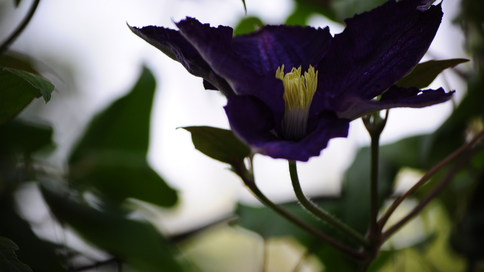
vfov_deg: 6.4
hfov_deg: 11.4
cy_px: 129
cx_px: 242
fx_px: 2426
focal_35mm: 189
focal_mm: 120
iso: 200
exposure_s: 1/200
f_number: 5
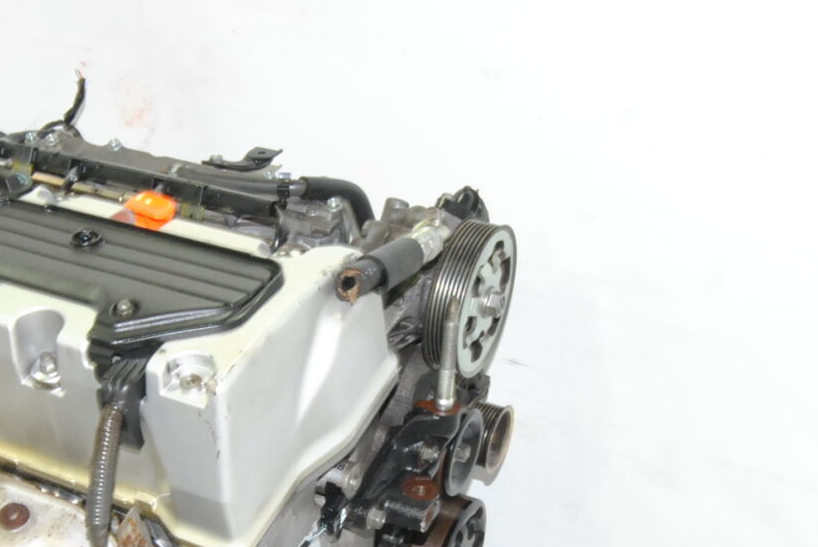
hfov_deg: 35.1
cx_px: 237
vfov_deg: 23.7
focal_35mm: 56
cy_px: 469
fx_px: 1273
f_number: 22
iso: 800
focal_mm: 19
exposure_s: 1/8
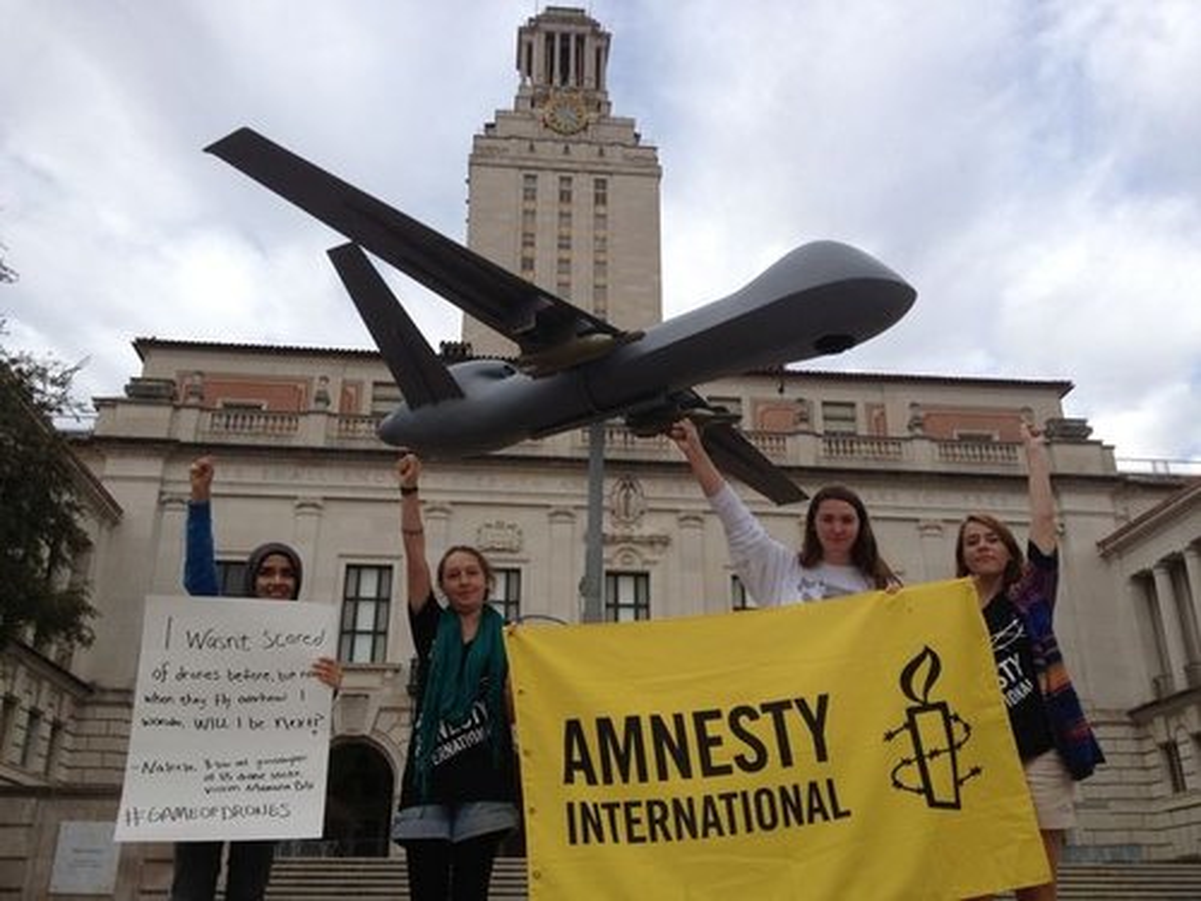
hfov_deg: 52.6
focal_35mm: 35
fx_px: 1214
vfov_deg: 40.7
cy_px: 450
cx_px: 600
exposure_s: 1/575
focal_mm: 4.28
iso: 50
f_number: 2.4
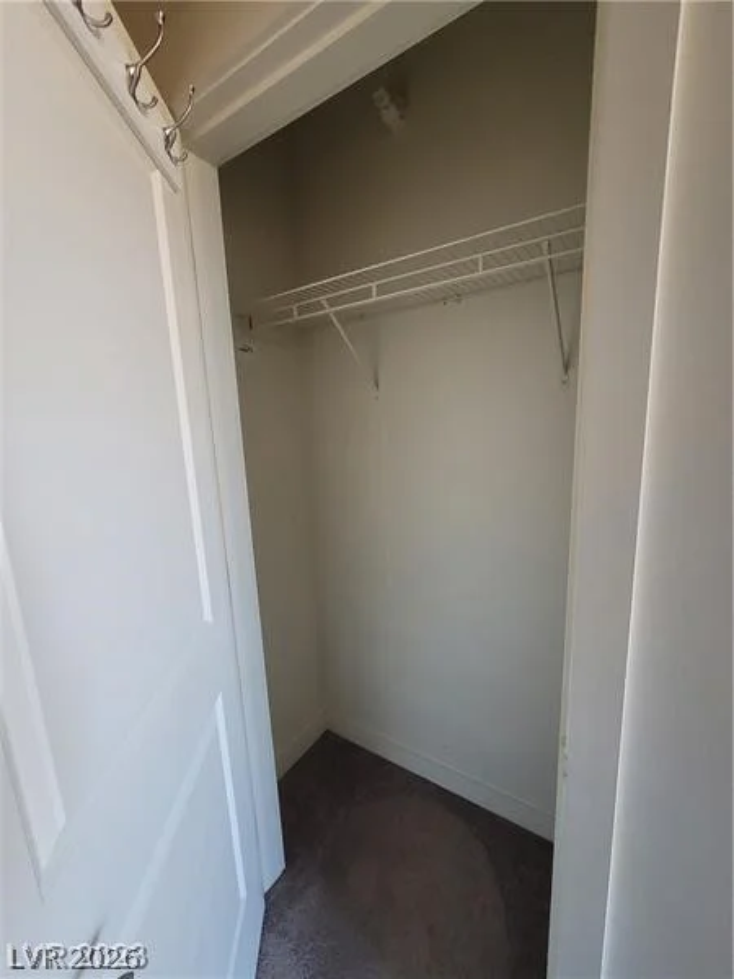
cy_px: 490
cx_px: 367
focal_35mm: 13
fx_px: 368
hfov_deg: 89.9
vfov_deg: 106.2
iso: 320
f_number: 2.2
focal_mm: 2.2
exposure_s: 1/40
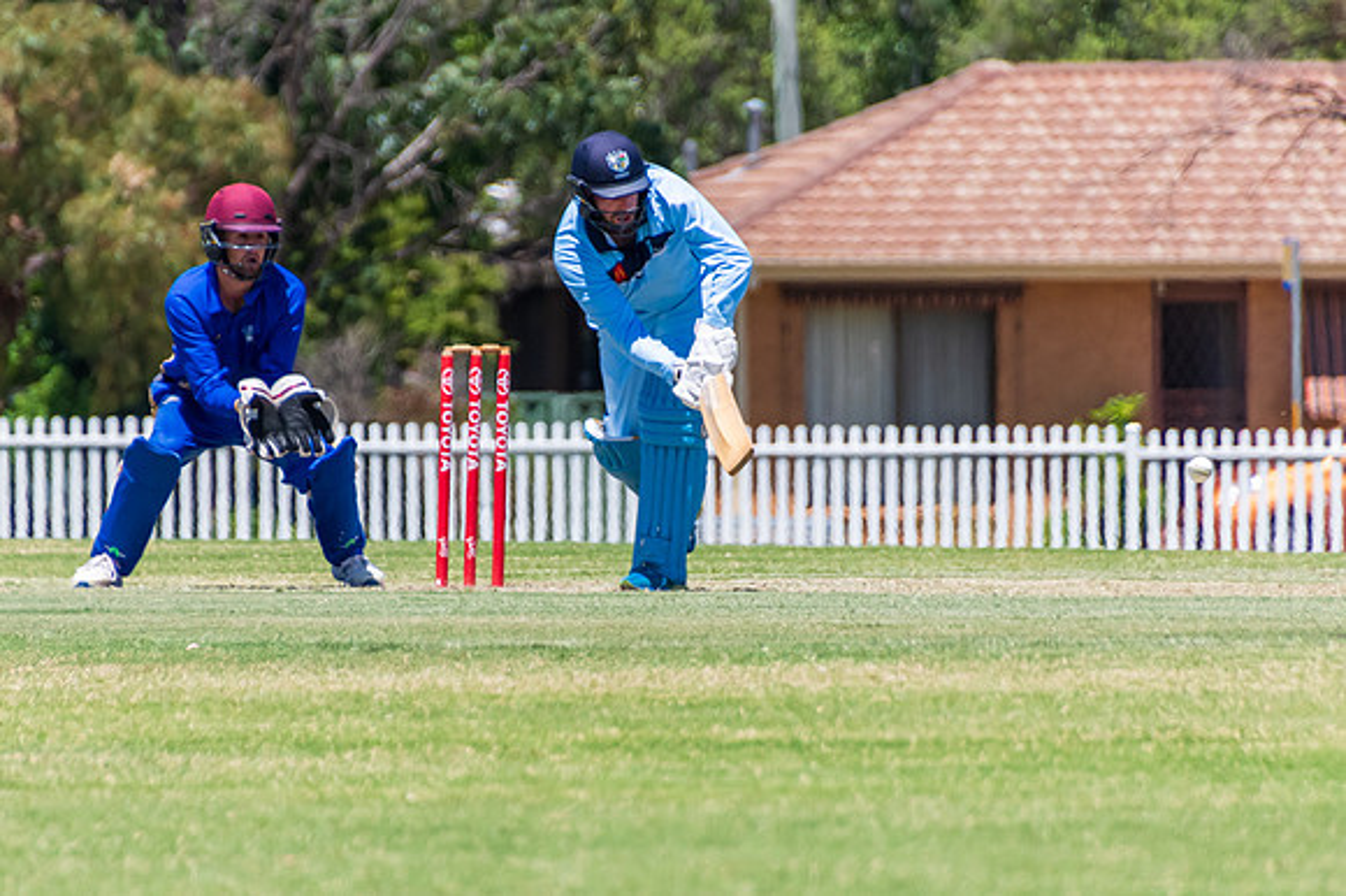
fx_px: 30993
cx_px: 610
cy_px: 467
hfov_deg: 2.5
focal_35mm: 829
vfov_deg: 1.7
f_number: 6.3
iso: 400
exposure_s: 1/2000
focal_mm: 400
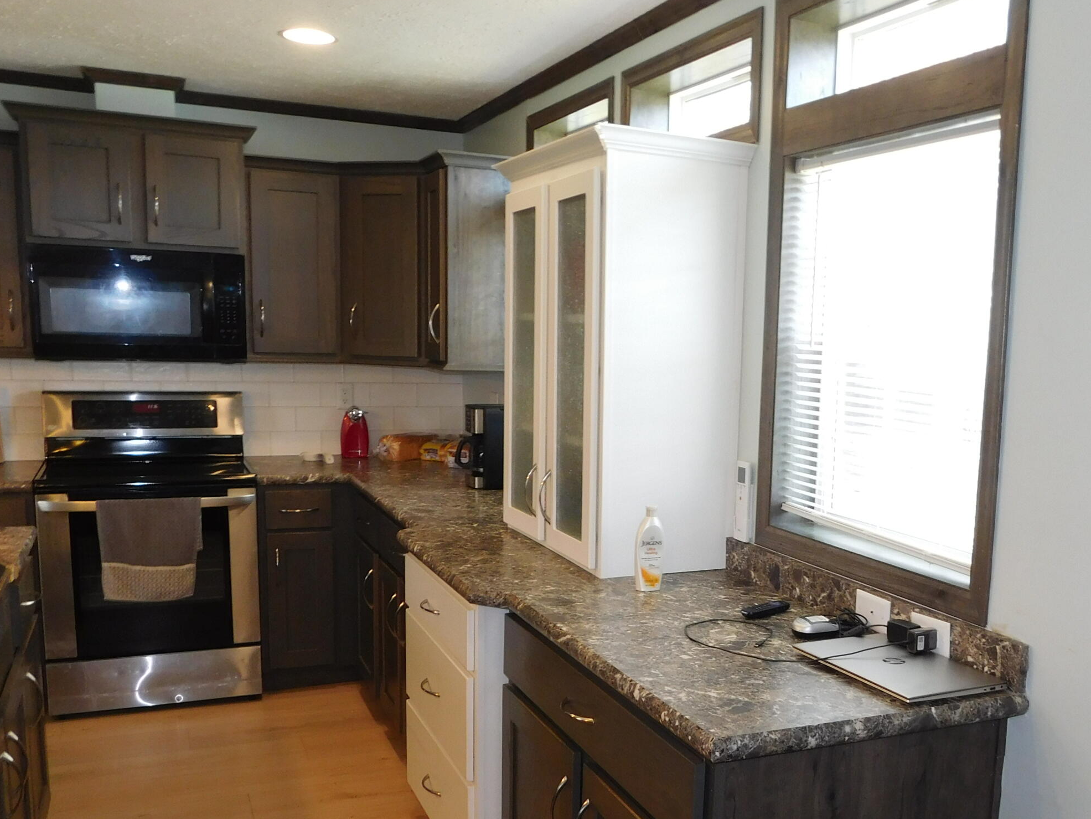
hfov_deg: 51.9
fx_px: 1103
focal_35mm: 35
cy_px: 522
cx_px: 700
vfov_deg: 40.4
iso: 140
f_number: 3
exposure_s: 1/30
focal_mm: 4
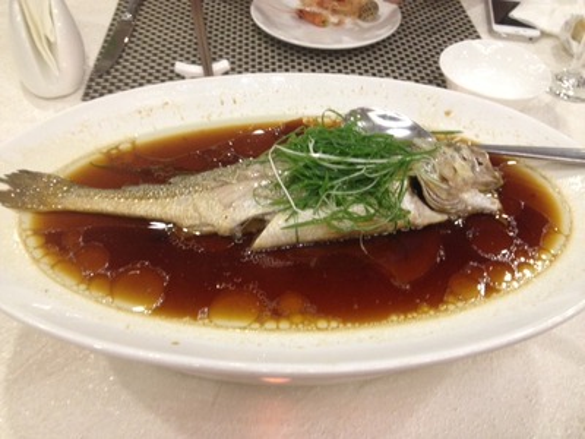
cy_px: 220
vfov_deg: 40.7
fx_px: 591
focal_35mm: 35
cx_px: 292
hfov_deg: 52.6
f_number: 2.4
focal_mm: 4.28
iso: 200
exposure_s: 1/20
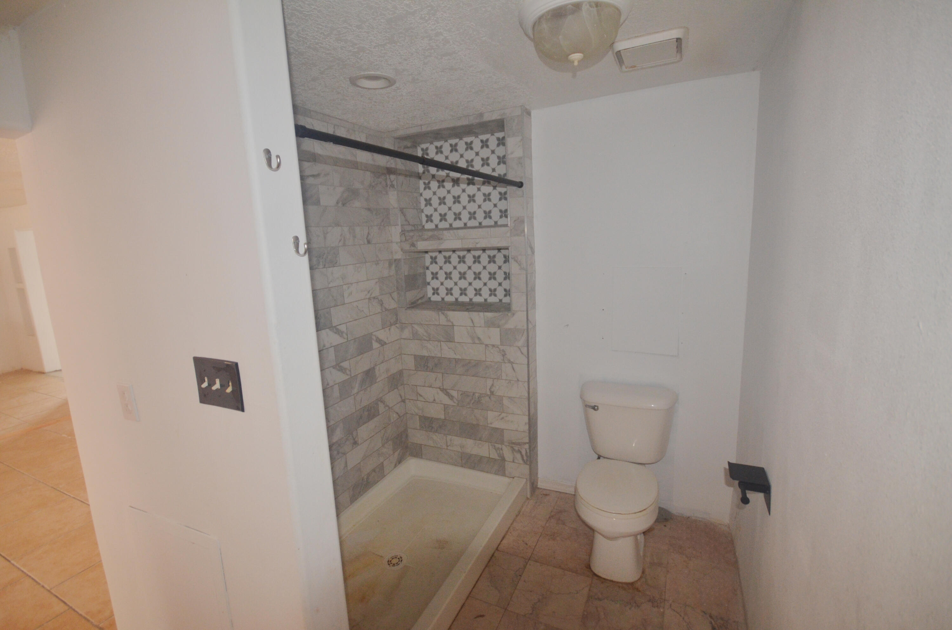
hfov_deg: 95.1
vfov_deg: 71.8
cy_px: 315
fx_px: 435
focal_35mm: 16
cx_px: 476
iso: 800
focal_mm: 11
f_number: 4.2
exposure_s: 1/60
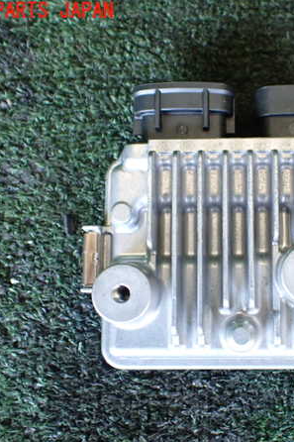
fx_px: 515
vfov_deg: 46.4
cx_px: 231
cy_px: 222
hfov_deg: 31.1
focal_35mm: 42
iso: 800
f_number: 2.3
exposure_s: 1/100
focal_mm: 5.4
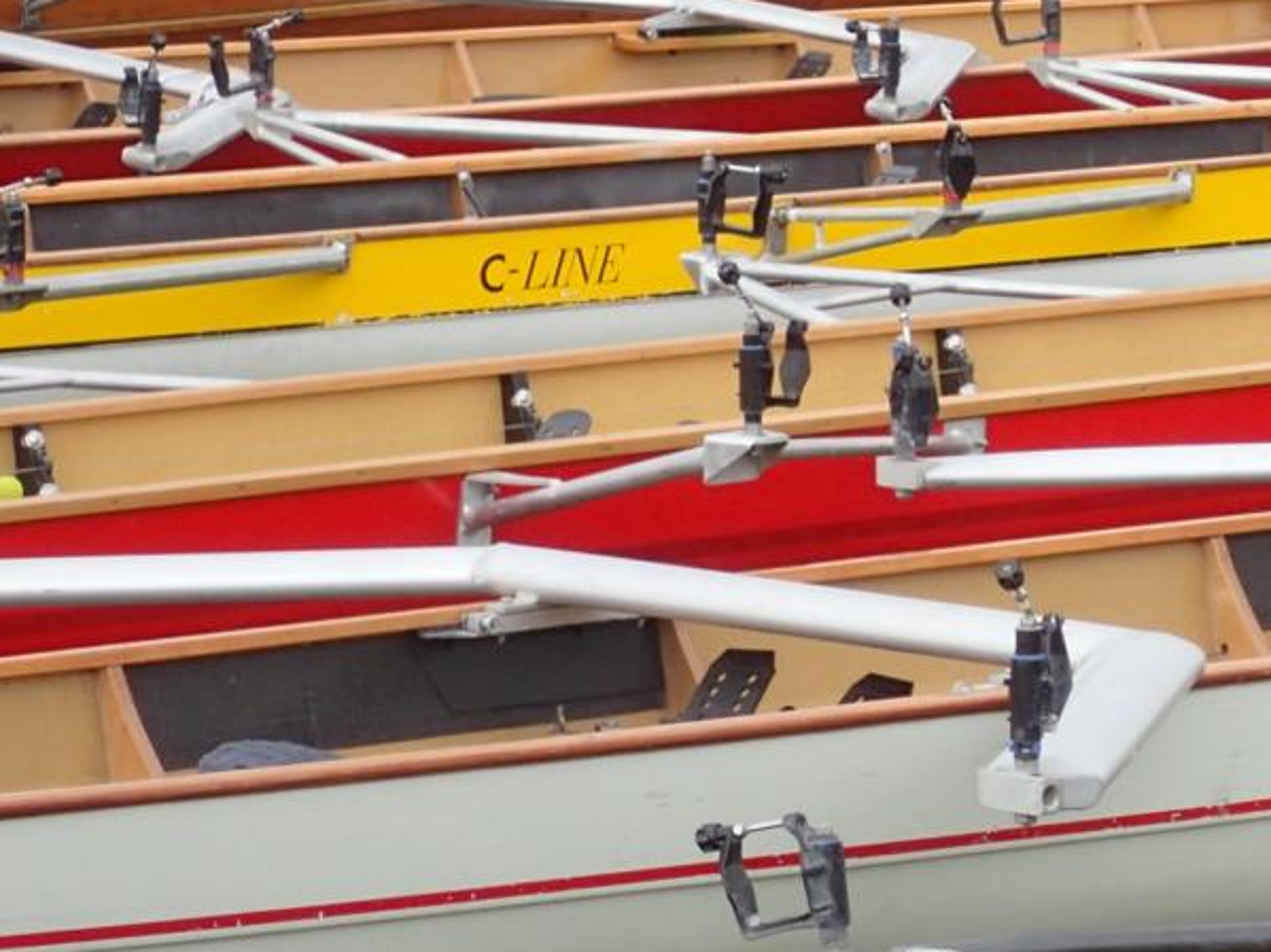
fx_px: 9802
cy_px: -127
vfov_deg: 5.5
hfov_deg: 7.4
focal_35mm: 267
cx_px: 1354
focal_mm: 18
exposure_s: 1/250
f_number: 4.9
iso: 100
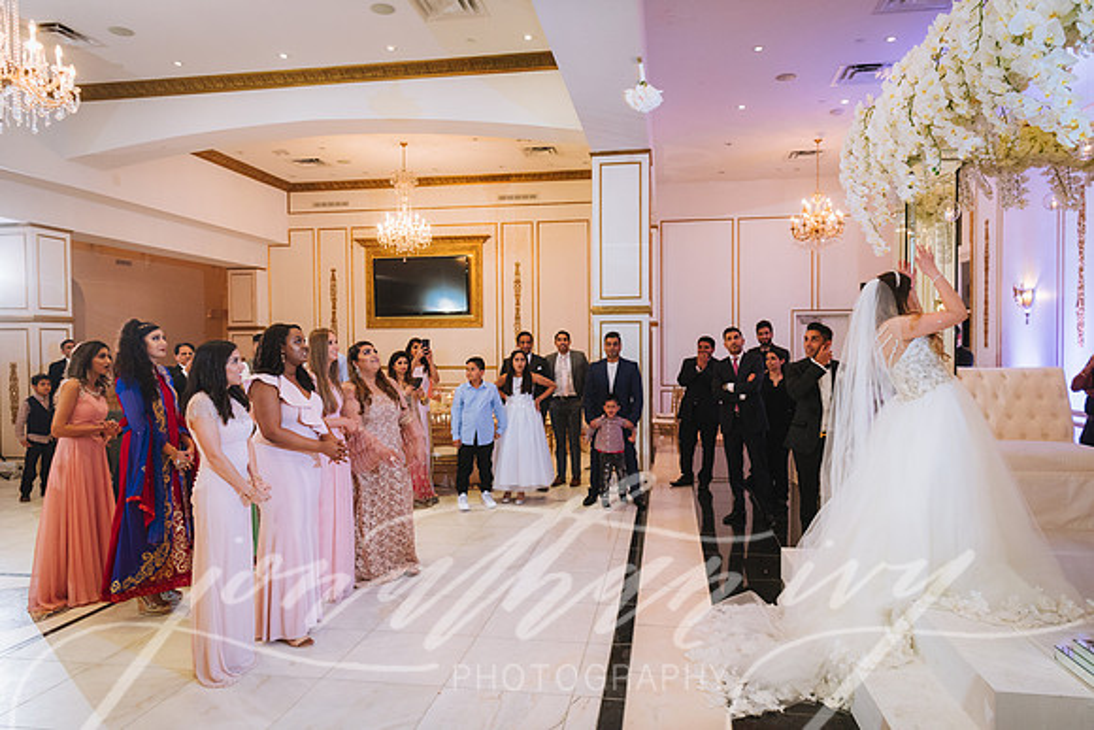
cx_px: 547
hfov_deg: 73.7
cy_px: 365
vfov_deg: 53.2
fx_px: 729
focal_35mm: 24
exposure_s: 1/125
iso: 1600
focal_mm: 24
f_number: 4
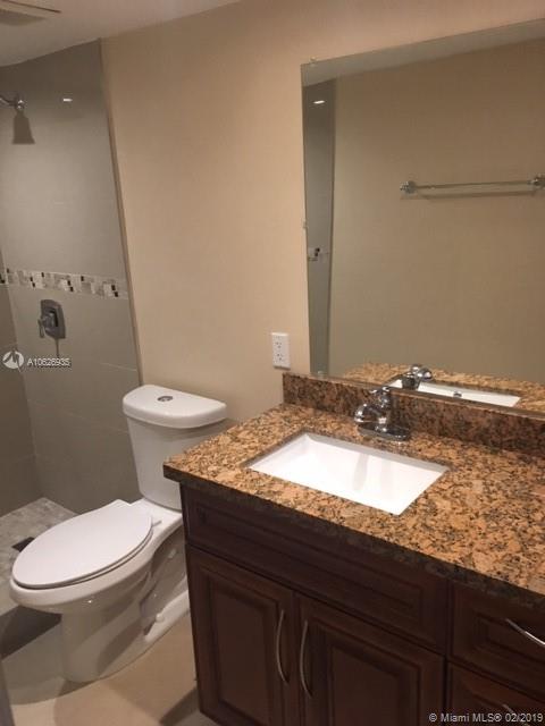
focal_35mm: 29
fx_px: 609
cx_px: 272
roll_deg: +3.4
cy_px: 363
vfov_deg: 61.7
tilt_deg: -15.9
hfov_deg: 48.2
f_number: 2.2
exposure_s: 1/15
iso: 50
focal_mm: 4.15
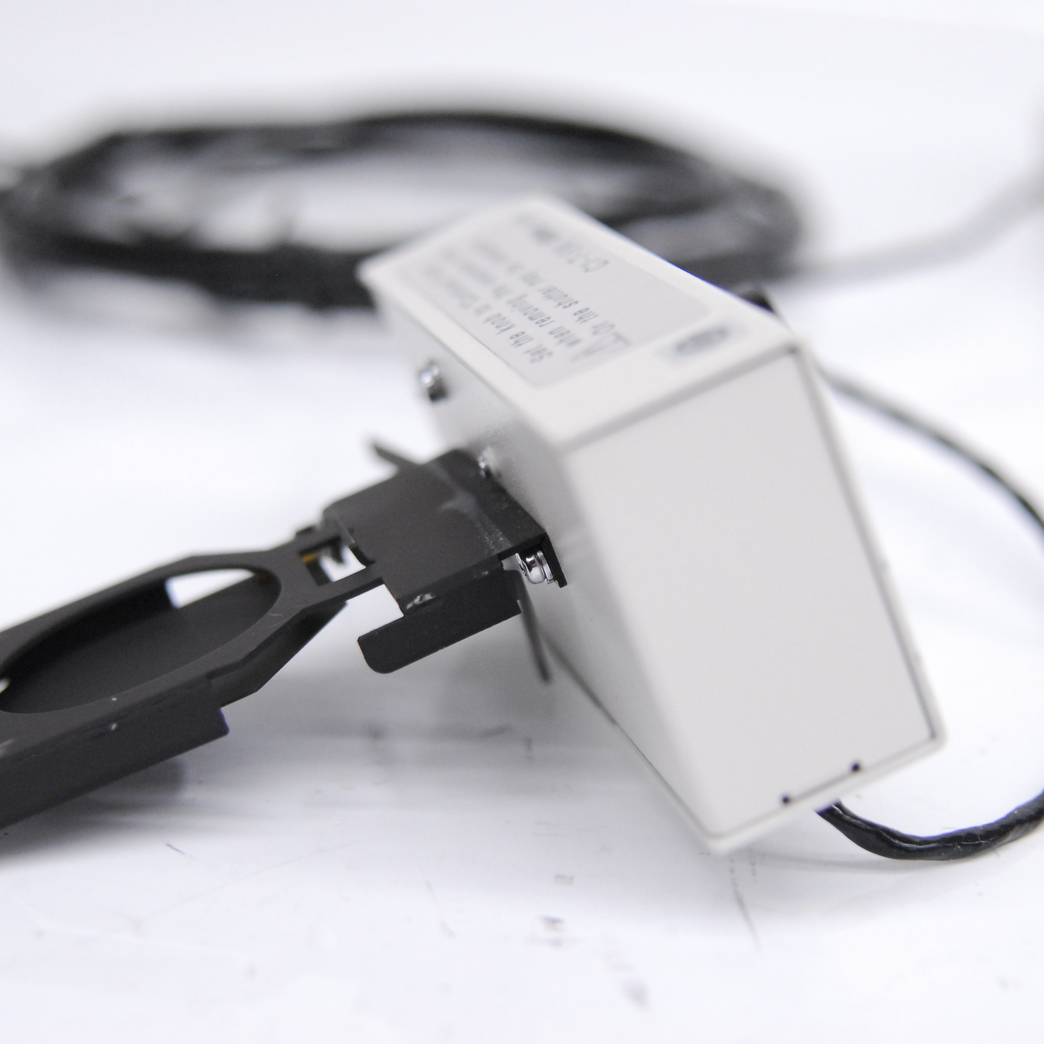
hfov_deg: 22.5
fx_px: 2627
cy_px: 524
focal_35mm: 77
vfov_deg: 22.5
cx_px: 488
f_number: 3.3
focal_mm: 40
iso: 800
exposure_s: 1/125
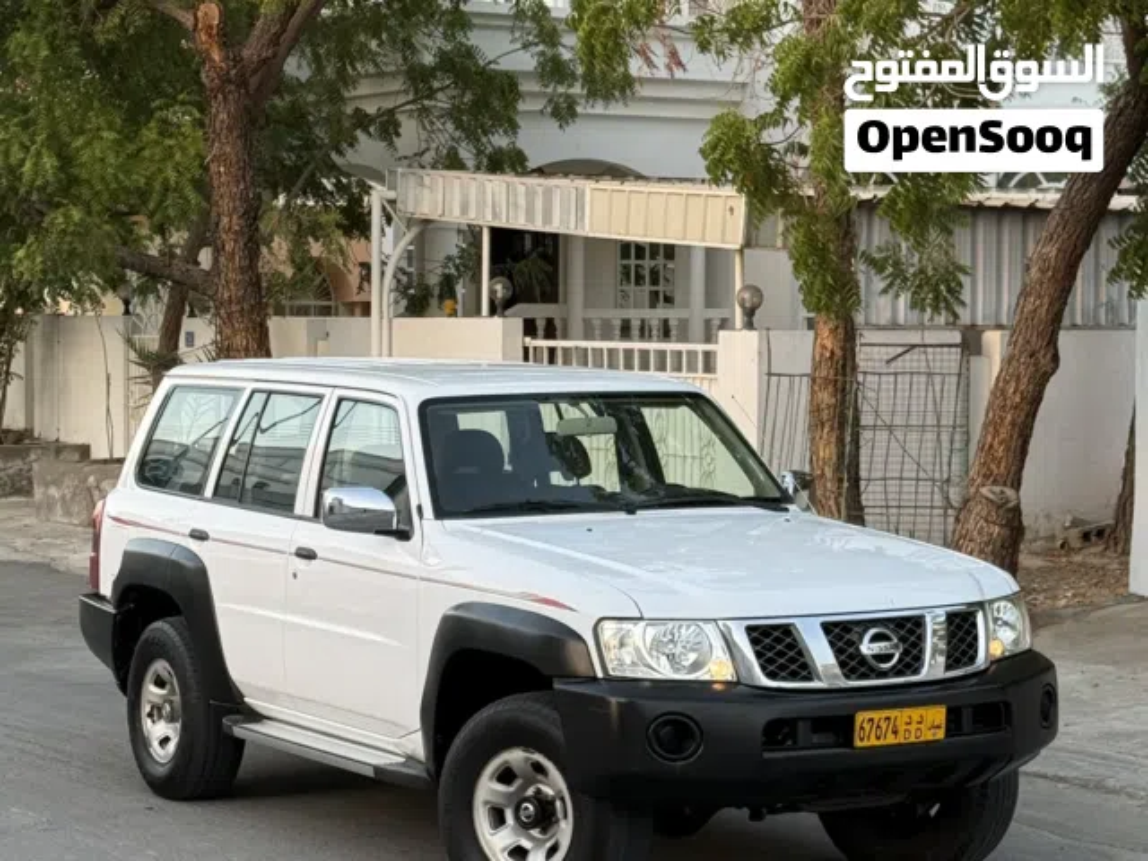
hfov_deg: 39.7
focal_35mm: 48
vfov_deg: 30.3
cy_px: 430
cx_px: 574
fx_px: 1592
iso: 50
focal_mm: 6.76
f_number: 1.78
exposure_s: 1/134
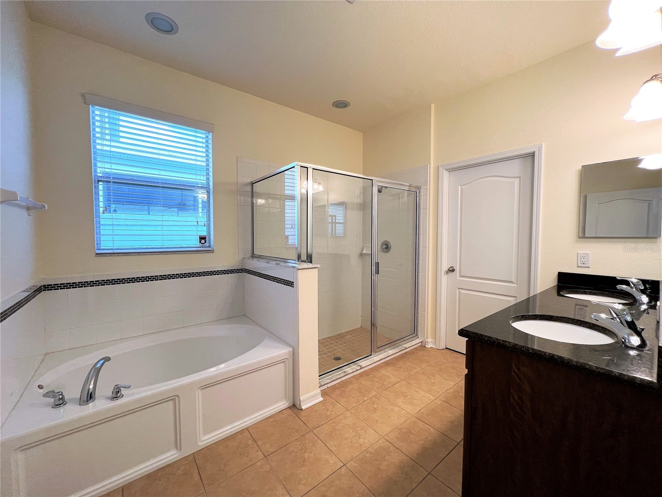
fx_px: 249
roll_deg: -0.2
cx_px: 331
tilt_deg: -3.1
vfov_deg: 89.9
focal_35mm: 13
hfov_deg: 106.2
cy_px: 248
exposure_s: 1/122
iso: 100
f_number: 1.8
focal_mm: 1.57
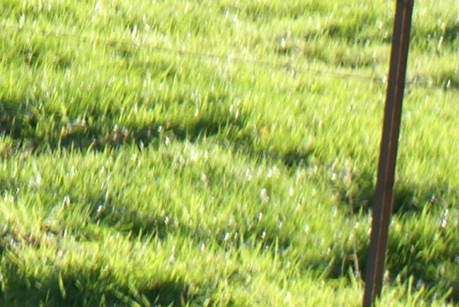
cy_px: -406
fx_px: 2921
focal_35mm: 229
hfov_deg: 8.5
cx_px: -442
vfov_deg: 5.8
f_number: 6.3
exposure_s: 1/80
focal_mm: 30
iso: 100
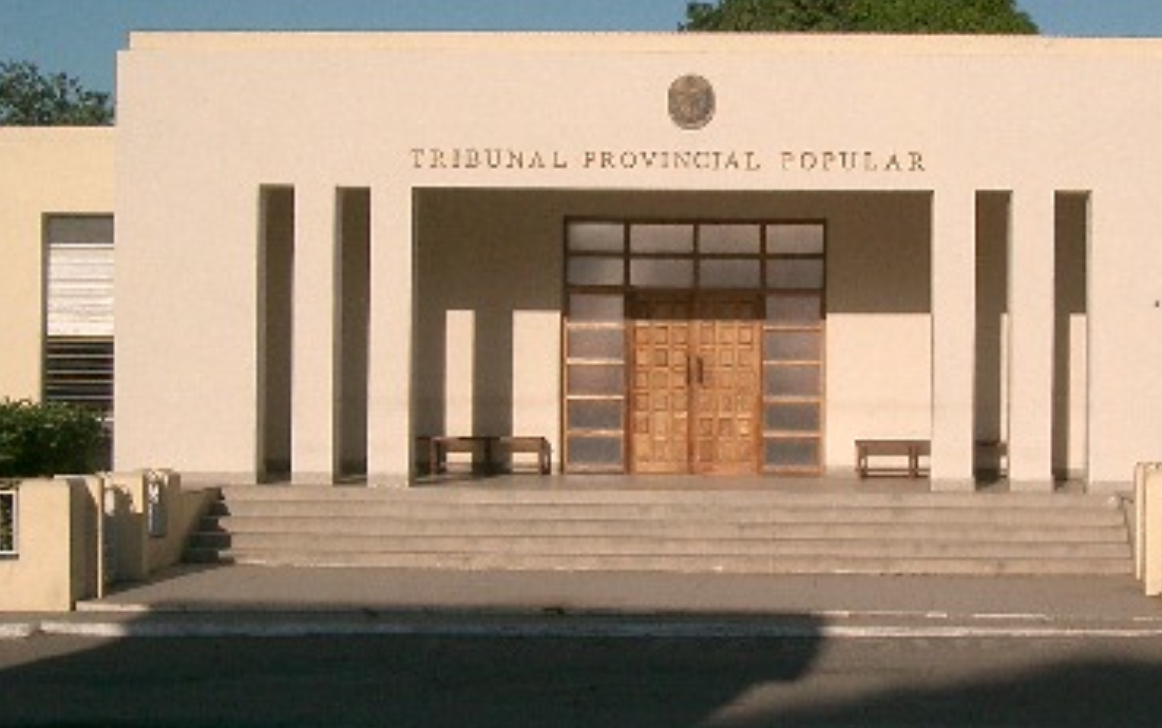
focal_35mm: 72
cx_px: 773
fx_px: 2282
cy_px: 399
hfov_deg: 28.4
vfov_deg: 18.1
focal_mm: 8
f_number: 4.8
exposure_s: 1/1600
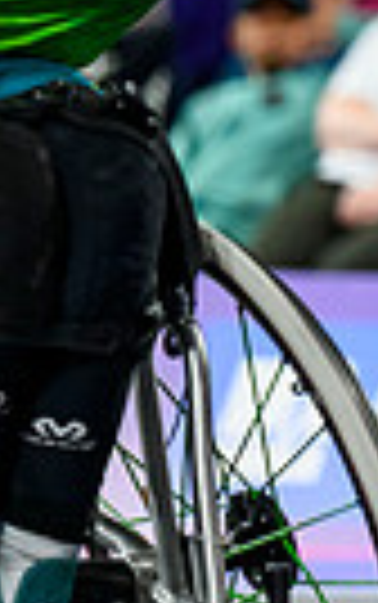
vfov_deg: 2.9
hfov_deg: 1.8
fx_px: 11776
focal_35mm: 716
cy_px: -38
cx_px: 1309
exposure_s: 1/1600
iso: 2500
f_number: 3.2
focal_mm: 135
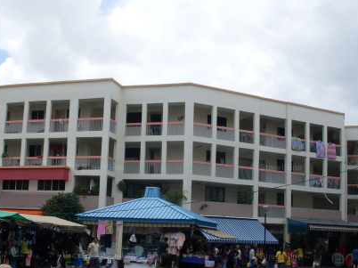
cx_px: 139
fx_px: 537
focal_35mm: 52
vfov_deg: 27.9
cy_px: 168
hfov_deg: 36.7
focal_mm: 6.3
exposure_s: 1/250
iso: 80
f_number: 8.4
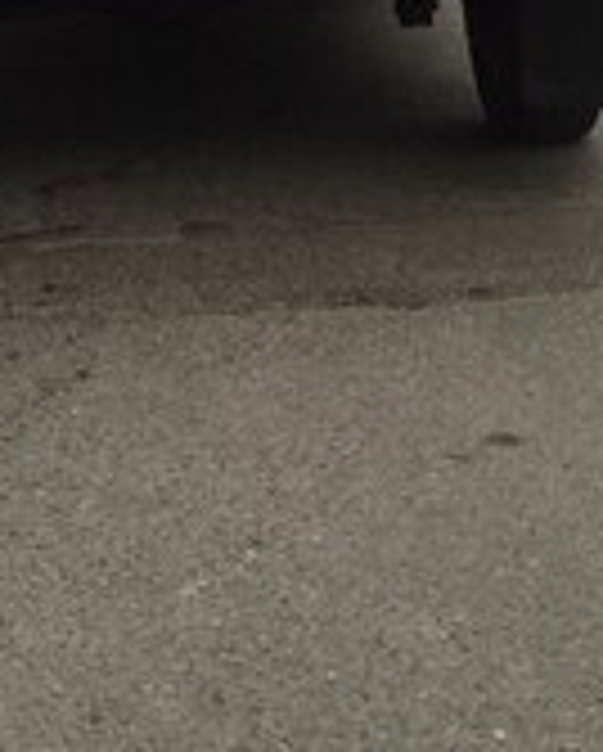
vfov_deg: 20.7
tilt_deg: -0.5
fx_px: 1870
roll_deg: +3.0
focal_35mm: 84
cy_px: -221
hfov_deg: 18.1
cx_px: 86
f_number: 2.2
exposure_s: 1/465
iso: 32
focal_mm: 4.15
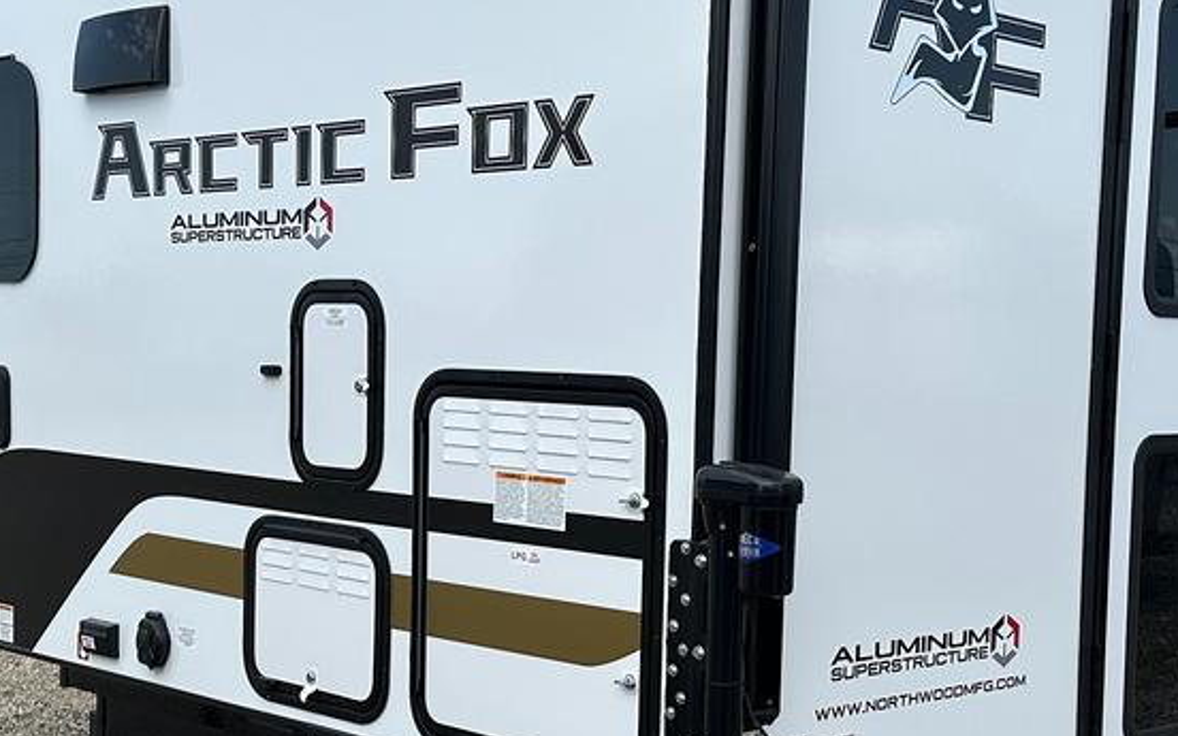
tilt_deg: -5.3
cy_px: 474
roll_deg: -1.4
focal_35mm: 59
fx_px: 1894
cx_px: 608
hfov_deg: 34.5
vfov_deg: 21.9
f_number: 1.78
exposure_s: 1/4184
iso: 80
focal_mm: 6.86
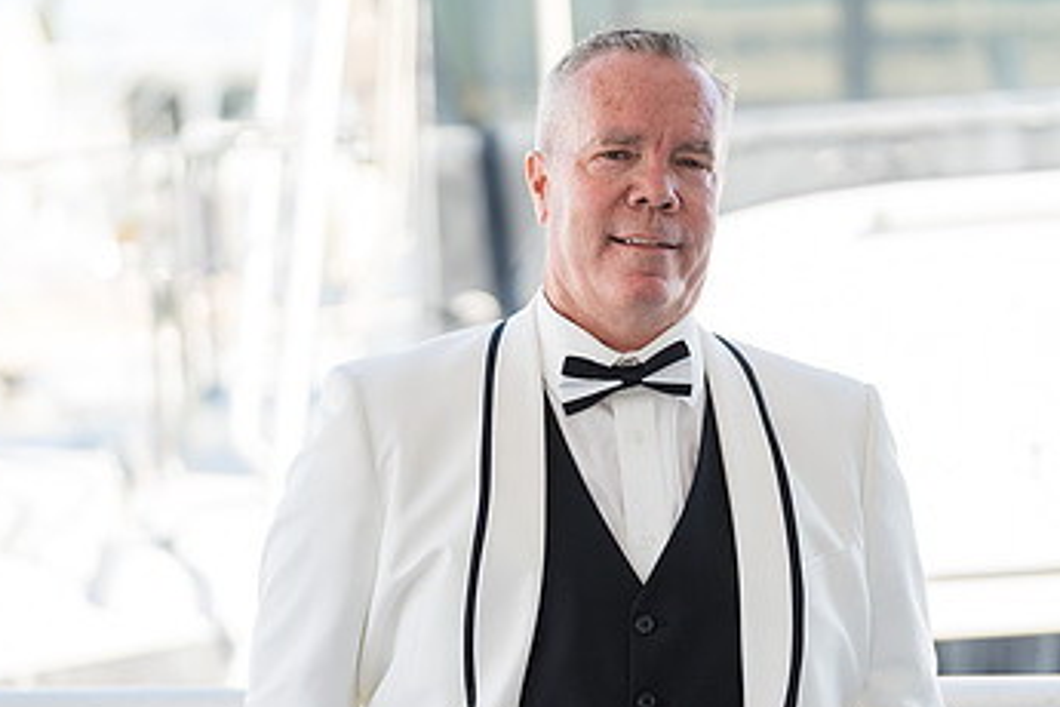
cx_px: 599
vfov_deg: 16.2
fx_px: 2473
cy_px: 509
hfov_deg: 24.2
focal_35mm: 84
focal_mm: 50
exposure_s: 1/1600
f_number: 1.2
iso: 100
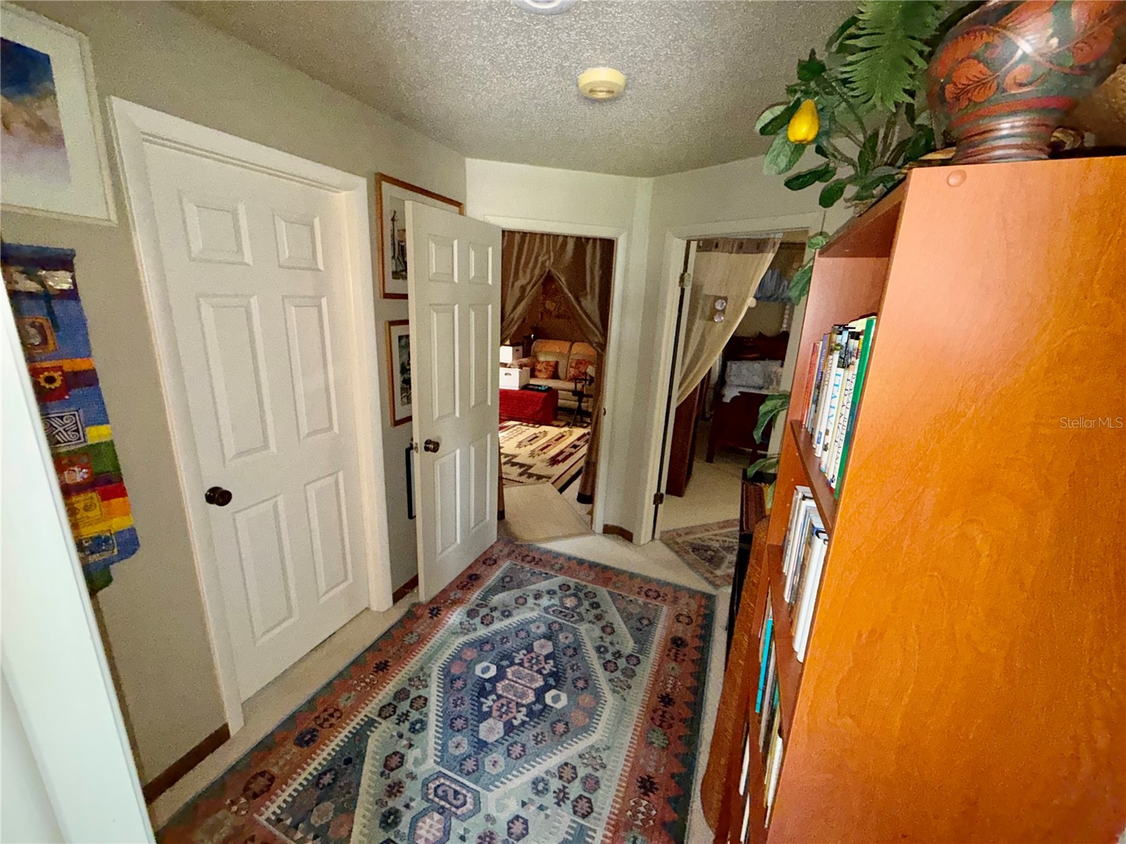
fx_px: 455
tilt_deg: -15.2
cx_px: 563
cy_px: 422
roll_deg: -3.4
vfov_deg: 85.7
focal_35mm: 14
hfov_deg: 102.1
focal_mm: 2.22
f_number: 2.2
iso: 500
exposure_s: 1/60
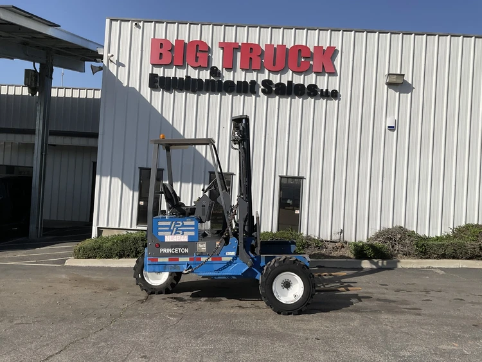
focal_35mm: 29
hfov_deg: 61.6
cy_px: 181
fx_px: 404
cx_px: 241
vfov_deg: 48.3
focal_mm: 3
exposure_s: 1/3322
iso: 16
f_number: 1.8
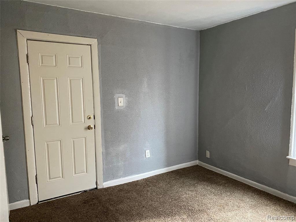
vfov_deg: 53.1
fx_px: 222
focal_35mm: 26
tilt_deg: -6.6
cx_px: 148
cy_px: 111
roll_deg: -0.5
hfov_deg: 67.3
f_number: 1.8
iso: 500
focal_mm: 4.25
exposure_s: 1/30
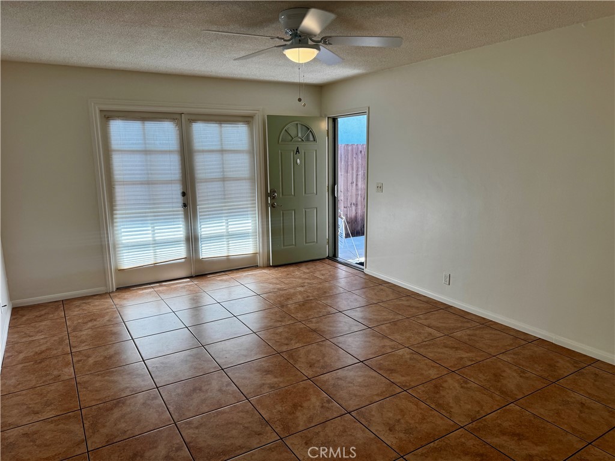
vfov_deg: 56.8
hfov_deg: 71.6
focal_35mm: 24
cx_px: 308
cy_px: 230
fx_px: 426
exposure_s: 1/164
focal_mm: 6.76
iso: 80
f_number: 1.78
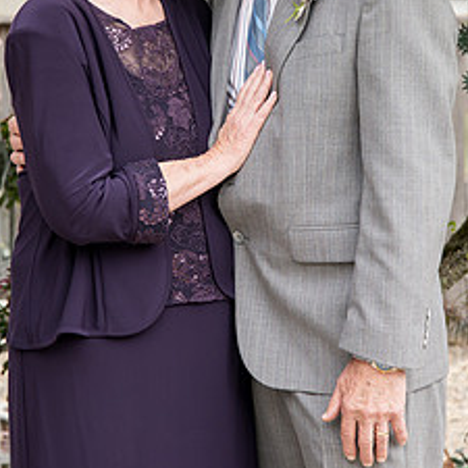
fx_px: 1820
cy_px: 119
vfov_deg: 14.6
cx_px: 235
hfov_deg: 14.7
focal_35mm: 119
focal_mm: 70
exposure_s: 1/500
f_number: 5
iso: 400
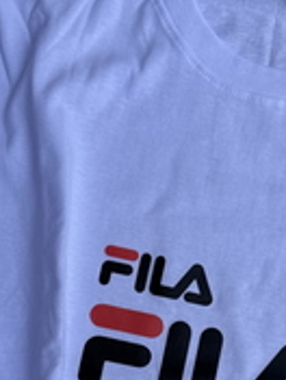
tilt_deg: -85.8
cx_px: 178
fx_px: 801
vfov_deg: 25.4
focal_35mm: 73
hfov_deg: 20.2
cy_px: 372
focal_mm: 6.76
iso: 80
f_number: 1.78
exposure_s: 1/4405
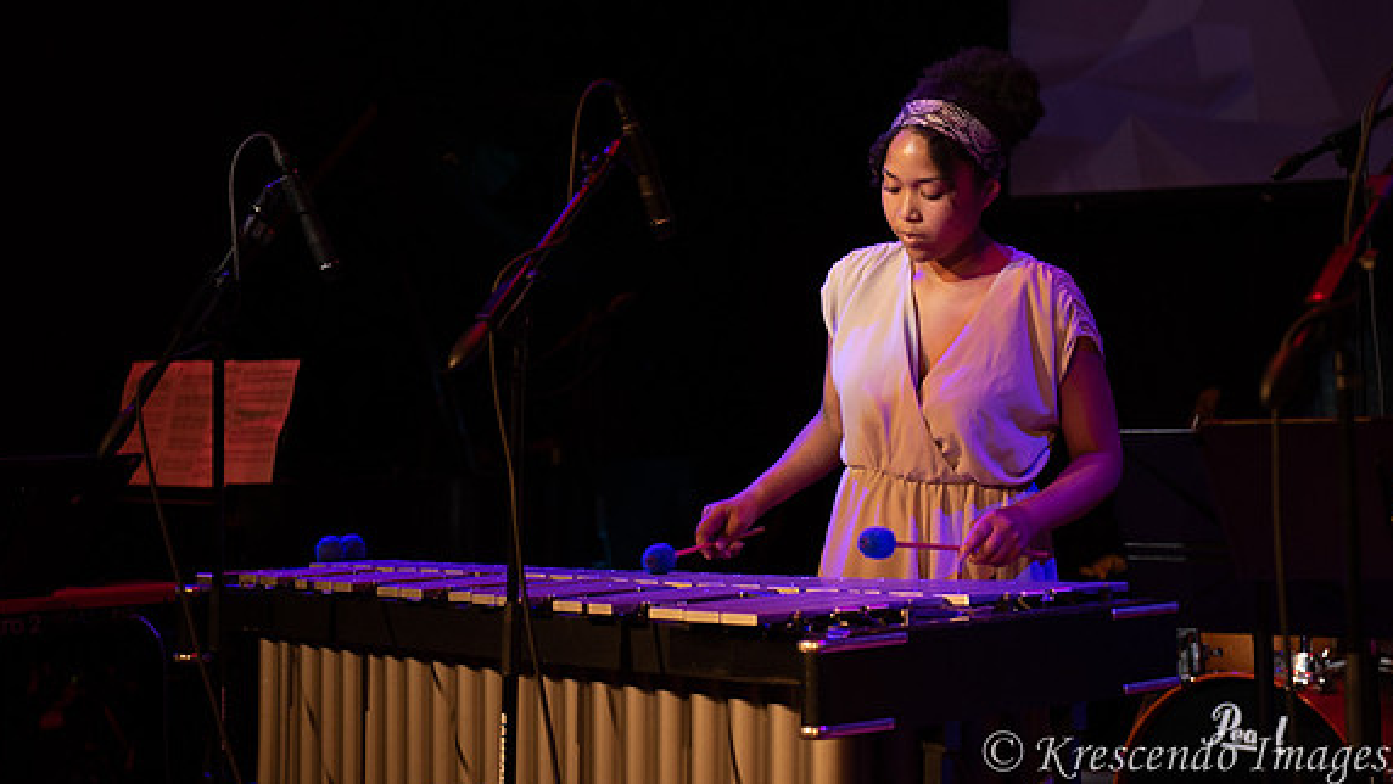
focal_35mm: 86
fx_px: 3177
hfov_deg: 24.7
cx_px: 675
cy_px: 261
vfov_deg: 14.0
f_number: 2.8
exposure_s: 1/125
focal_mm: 70
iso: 1600
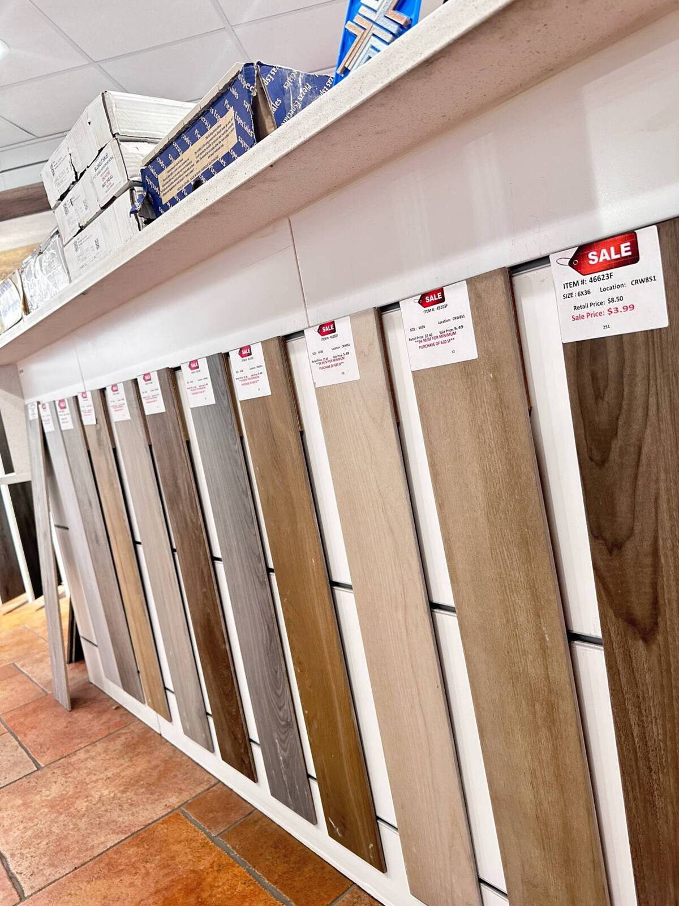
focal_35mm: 24
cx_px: 340
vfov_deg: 71.6
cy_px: 453
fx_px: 628
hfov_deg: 56.8
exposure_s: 1/60
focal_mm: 6.86
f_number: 1.78
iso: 320
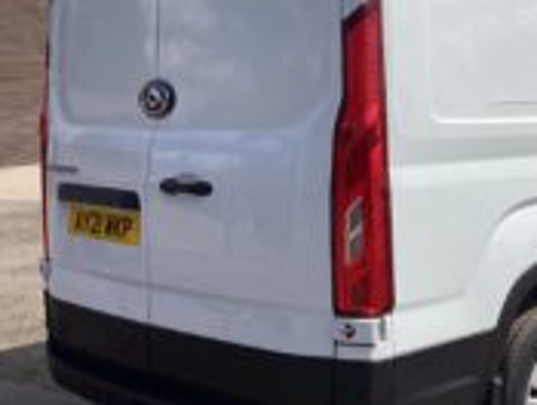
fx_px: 964
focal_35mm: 62
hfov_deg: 30.4
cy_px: 158
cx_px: 427
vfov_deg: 23.7
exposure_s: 1/3021
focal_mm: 3.3
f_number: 2.4
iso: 25
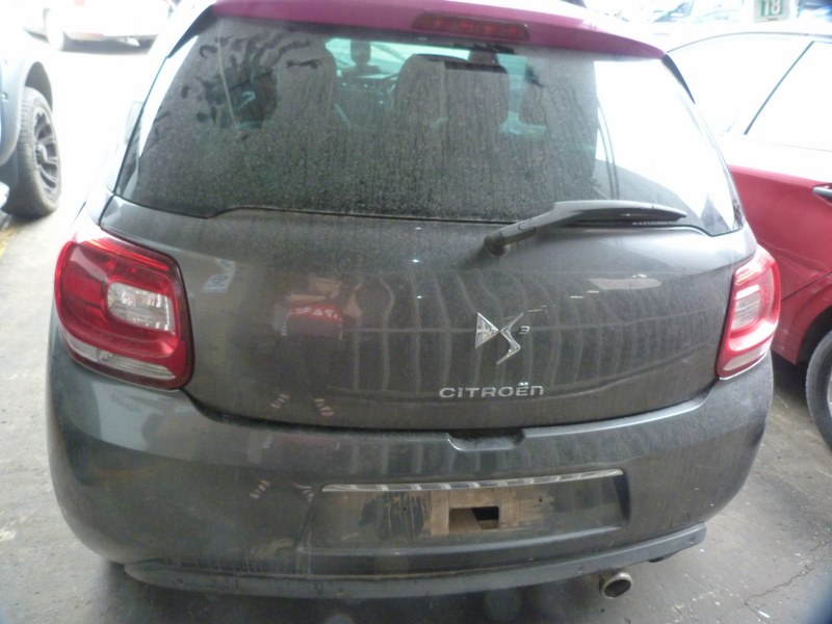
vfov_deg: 54.9
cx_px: 416
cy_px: 312
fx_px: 601
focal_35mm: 25
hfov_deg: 69.4
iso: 400
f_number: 2.8
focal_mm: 4.5
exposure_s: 1/30
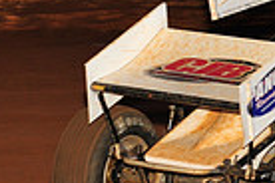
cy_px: -24
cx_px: 331
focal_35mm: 472
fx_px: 3605
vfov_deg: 2.9
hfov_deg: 4.4
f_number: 7.1
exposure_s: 1/320
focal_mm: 112
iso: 800
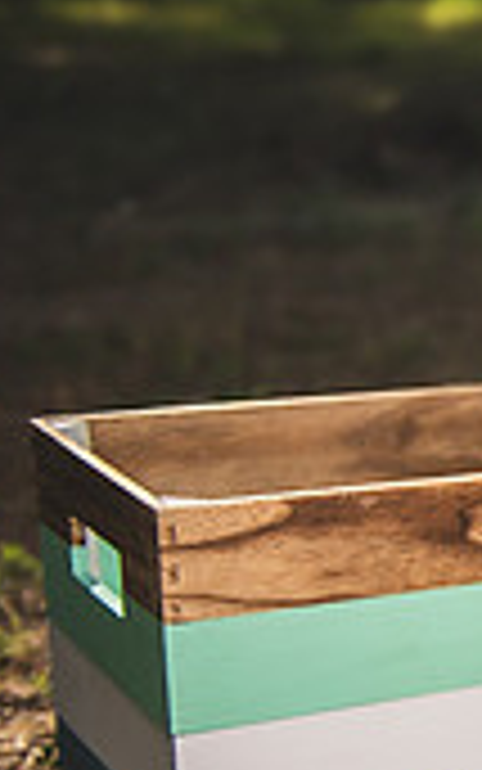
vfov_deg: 19.4
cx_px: 1275
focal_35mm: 107
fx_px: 2247
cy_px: 525
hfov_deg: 10.1
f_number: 2.8
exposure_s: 1/800
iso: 100
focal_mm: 31
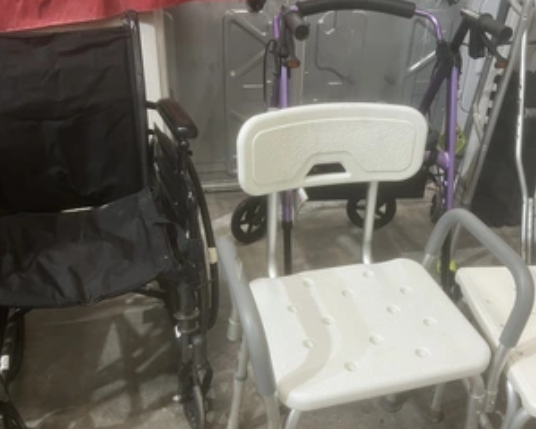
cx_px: 281
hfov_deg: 52.8
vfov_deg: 43.1
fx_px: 539
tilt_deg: -34.1
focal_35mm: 34
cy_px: 258
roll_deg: -1.1
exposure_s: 1/60
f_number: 1.6
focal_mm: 5.1
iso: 125
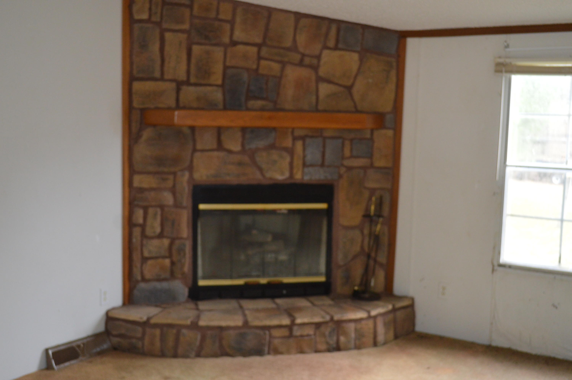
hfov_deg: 46.4
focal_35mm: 42
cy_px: 190
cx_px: 286
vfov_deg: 31.8
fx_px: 667
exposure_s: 1/60
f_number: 4.5
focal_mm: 28
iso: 1100
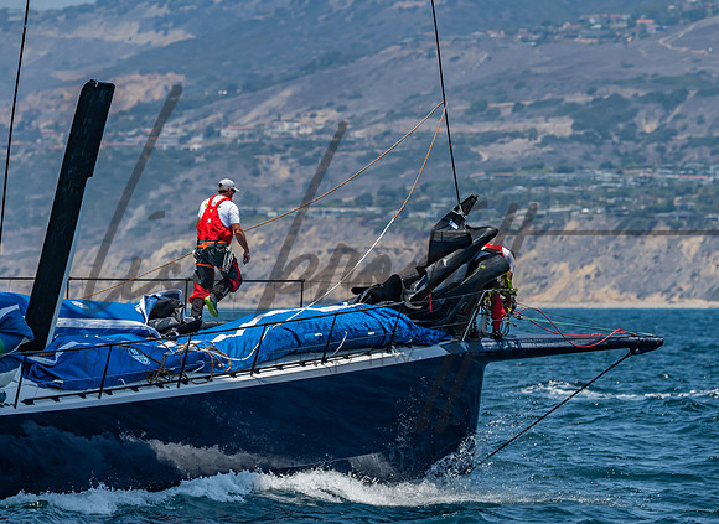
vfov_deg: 3.9
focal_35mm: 371
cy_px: 240
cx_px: 406
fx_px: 7640
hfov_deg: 5.4
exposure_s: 1/1600
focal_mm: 260
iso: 320
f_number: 5.6
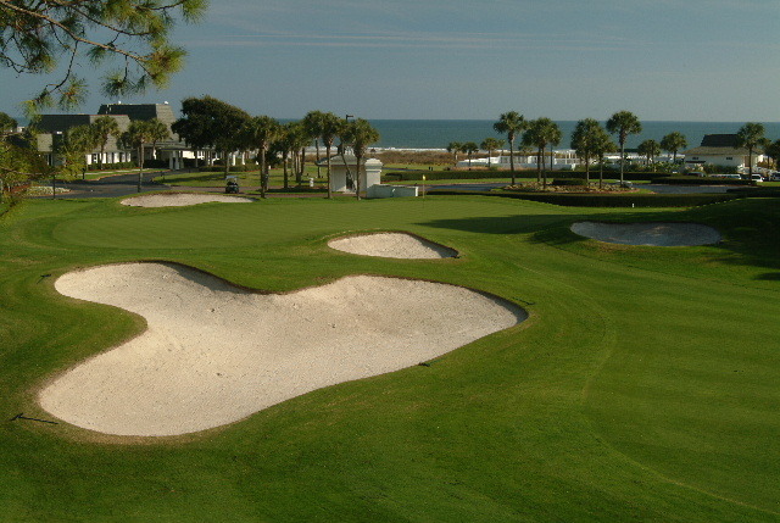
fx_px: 1074
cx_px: 390
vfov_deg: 27.4
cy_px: 262
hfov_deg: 39.9
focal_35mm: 50
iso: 200
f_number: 9.5
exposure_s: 1/125
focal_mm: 33
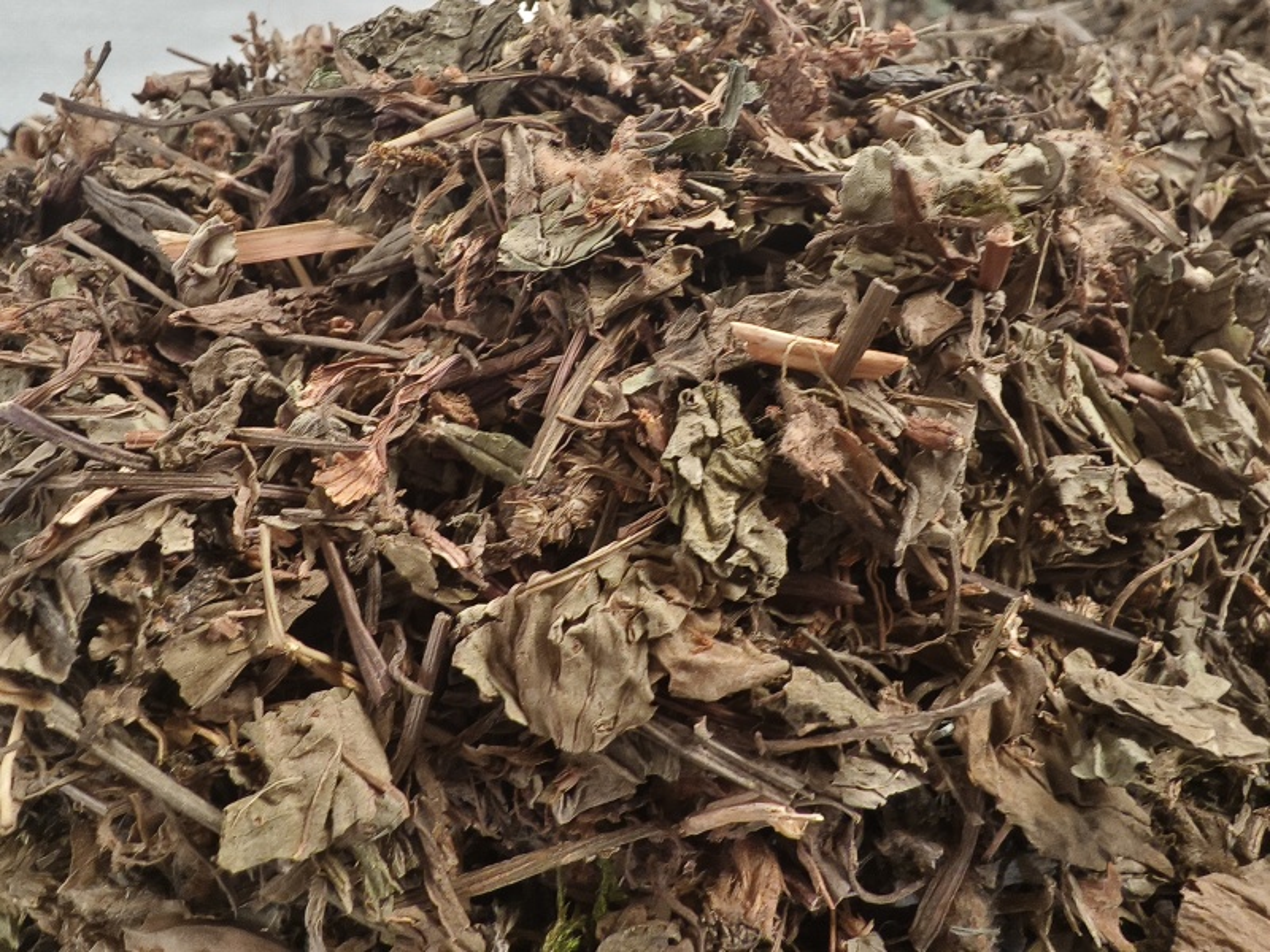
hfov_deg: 69.4
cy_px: 476
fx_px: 917
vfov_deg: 54.9
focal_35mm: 25
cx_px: 635
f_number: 2
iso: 521
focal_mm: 2.32
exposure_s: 1/50
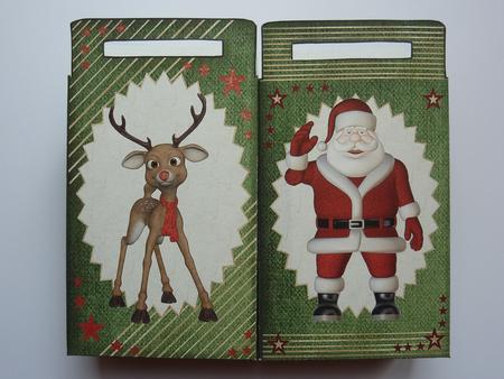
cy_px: 190
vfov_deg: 36.0
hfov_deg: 46.8
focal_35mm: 40
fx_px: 583
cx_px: 252
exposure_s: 1/30
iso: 125
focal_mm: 6.5
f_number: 3.6
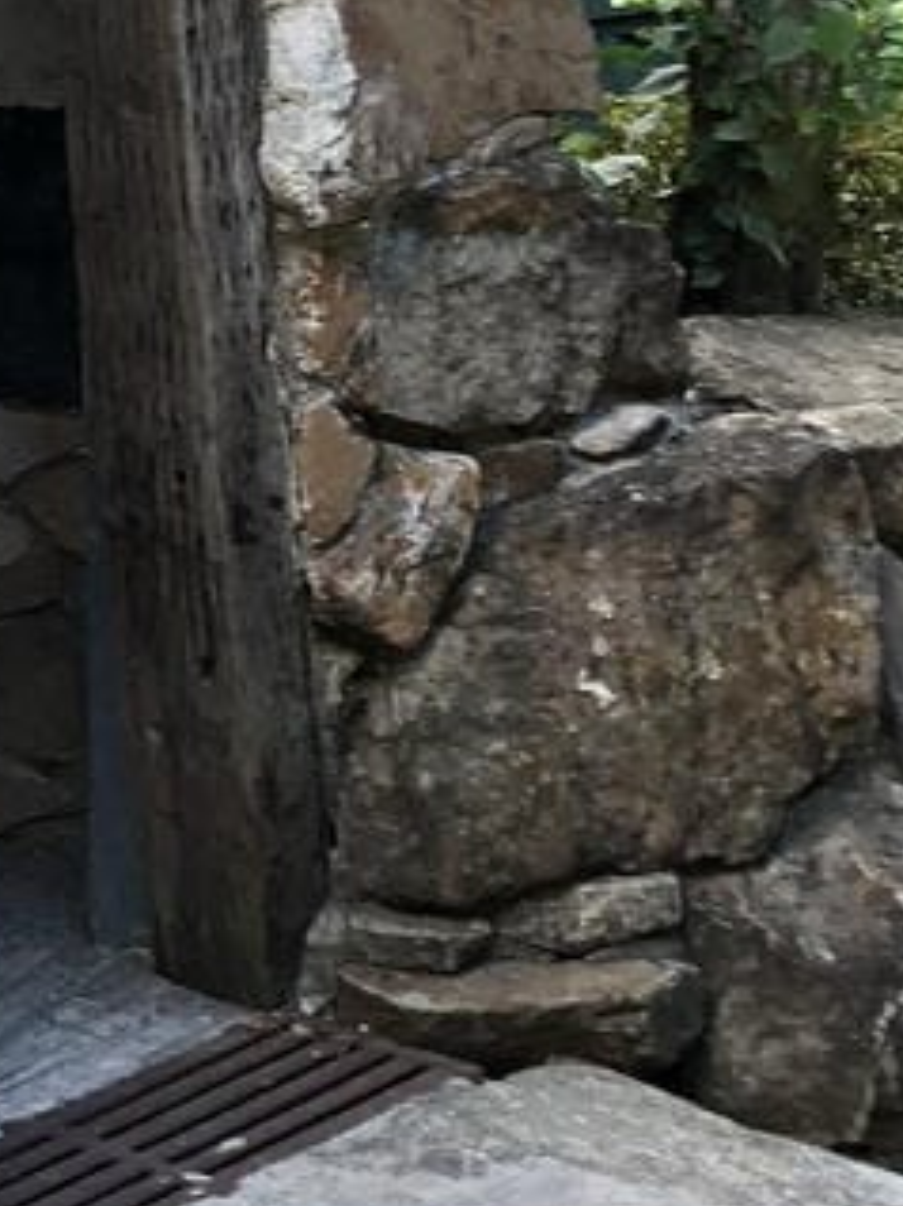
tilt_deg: -6.5
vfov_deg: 13.0
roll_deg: +0.7
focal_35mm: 146
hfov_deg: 9.9
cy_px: -436
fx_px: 5085
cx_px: -391
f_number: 1.8
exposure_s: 1/122
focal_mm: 3.99
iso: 50
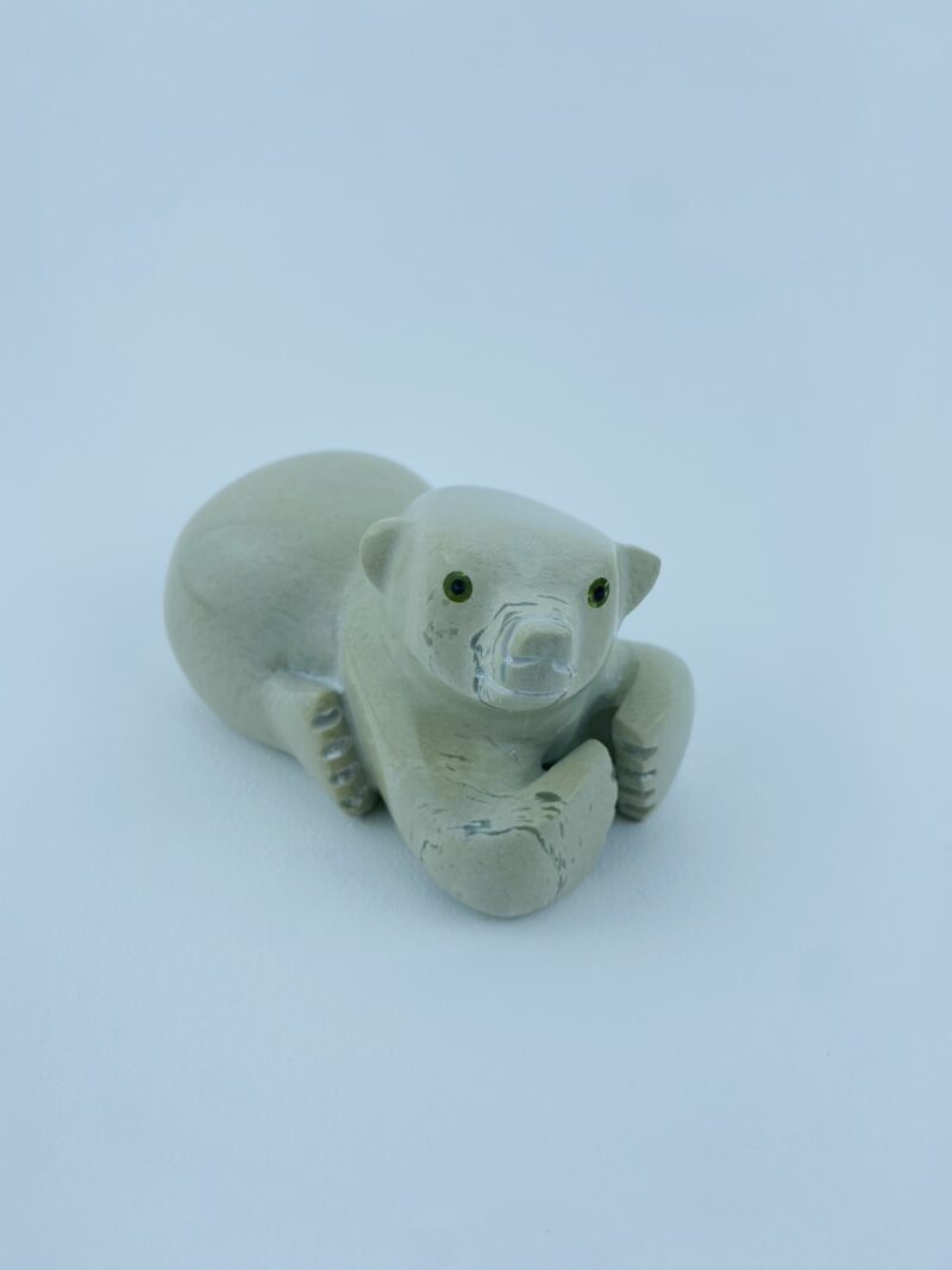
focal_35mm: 26
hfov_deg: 53.1
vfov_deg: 67.3
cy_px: 635
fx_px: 954
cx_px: 476
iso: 32
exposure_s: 1/934
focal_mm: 4.25
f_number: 1.8
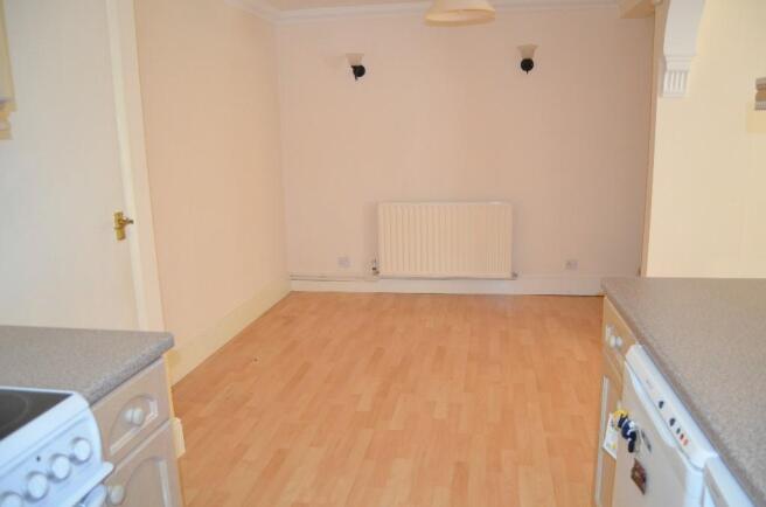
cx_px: 383
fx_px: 573
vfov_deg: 47.7
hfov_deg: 67.5
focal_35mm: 27
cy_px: 254
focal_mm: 18
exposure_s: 1/60
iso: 720
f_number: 3.5
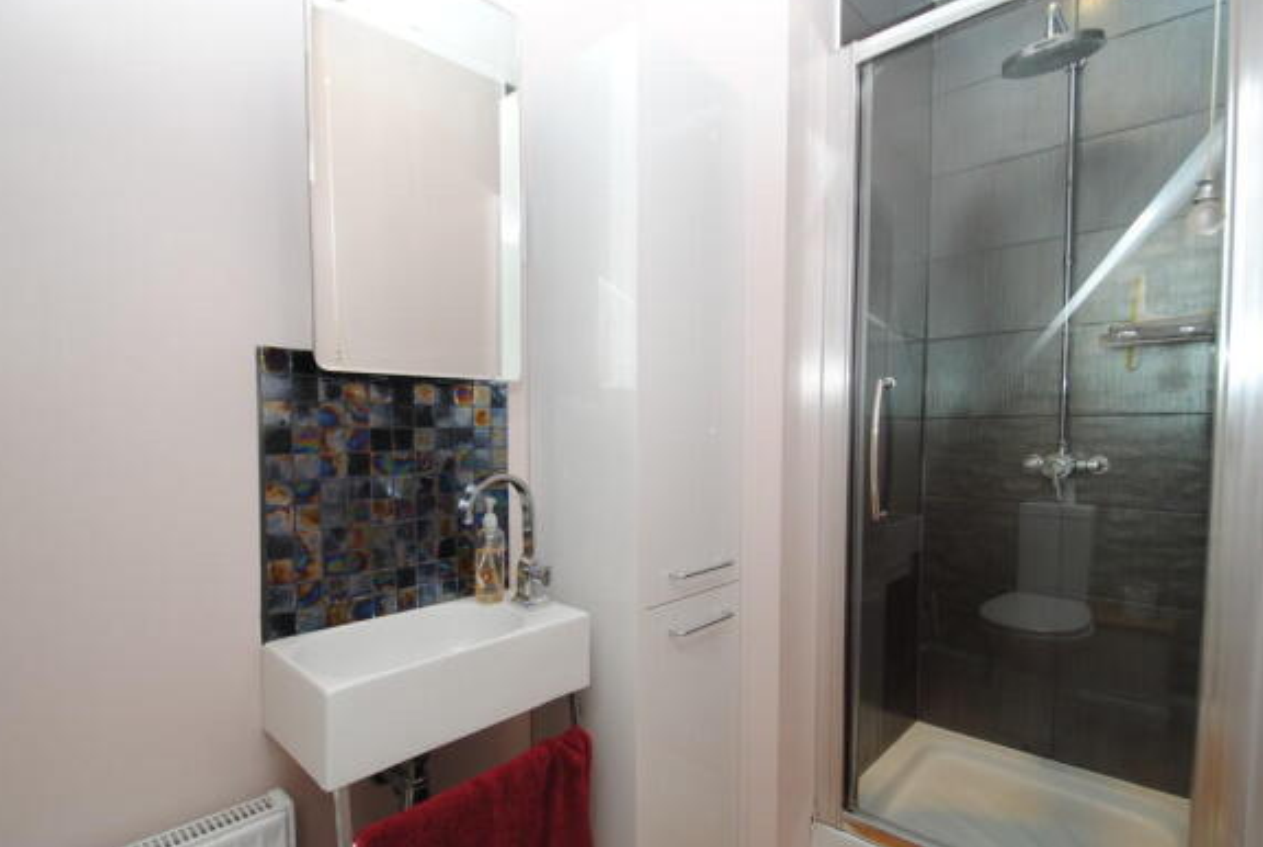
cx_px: 560
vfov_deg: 70.4
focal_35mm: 17
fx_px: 597
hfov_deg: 92.8
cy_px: 466
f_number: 4
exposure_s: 1/60
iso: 200
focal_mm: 10
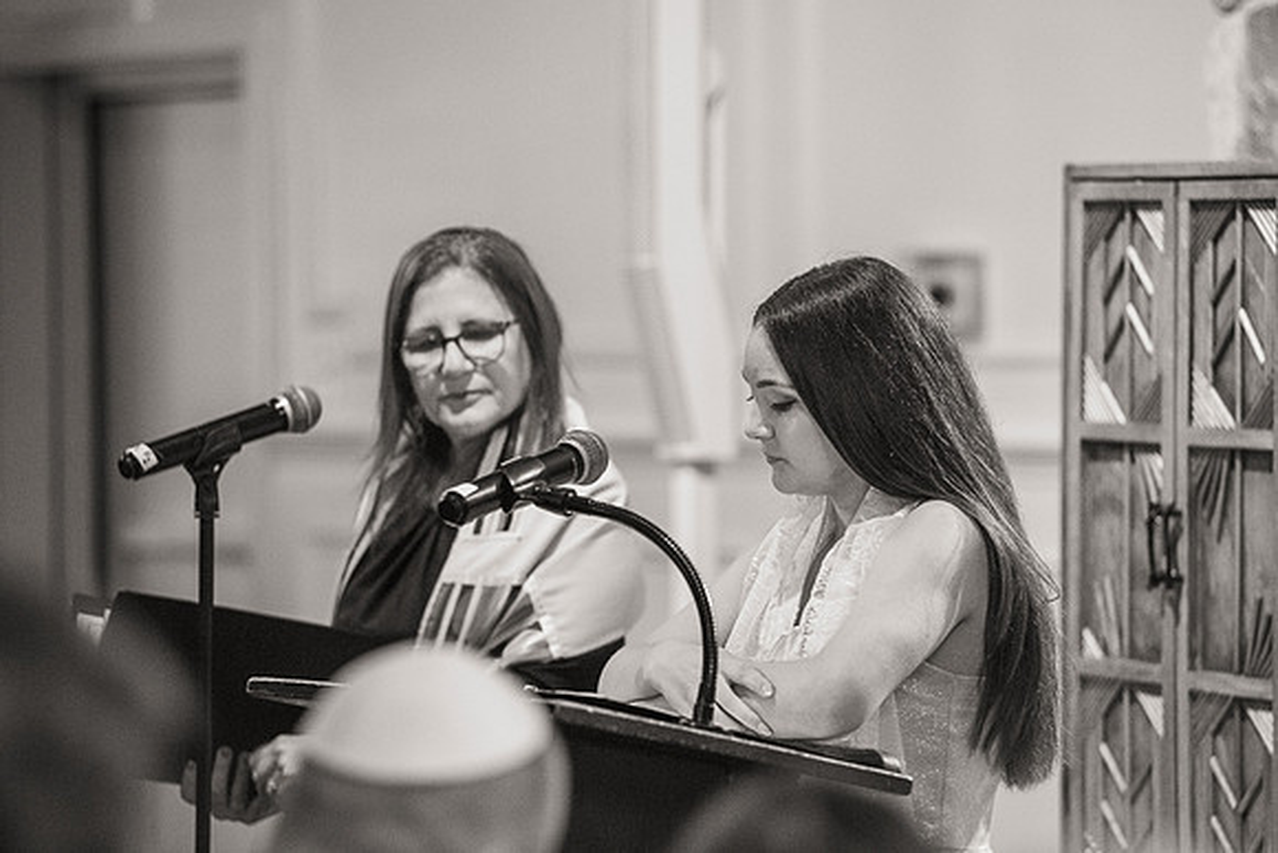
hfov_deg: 12.8
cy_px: 411
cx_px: 663
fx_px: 5709
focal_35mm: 161
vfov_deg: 8.5
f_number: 3.2
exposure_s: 1/160
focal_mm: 155
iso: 5000
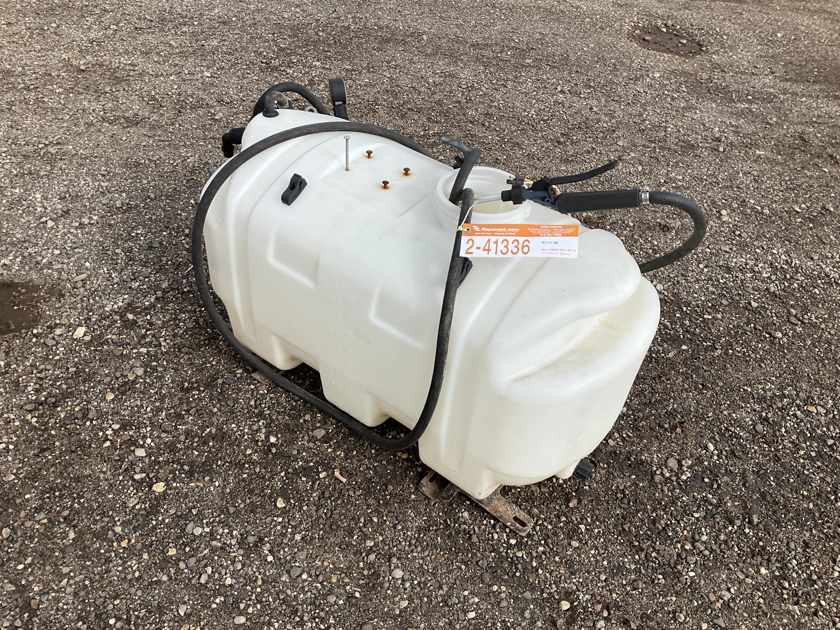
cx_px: 420
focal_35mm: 29
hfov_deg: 61.7
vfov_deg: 48.2
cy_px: 315
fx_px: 704
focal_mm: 3
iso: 25
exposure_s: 1/1984
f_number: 1.8
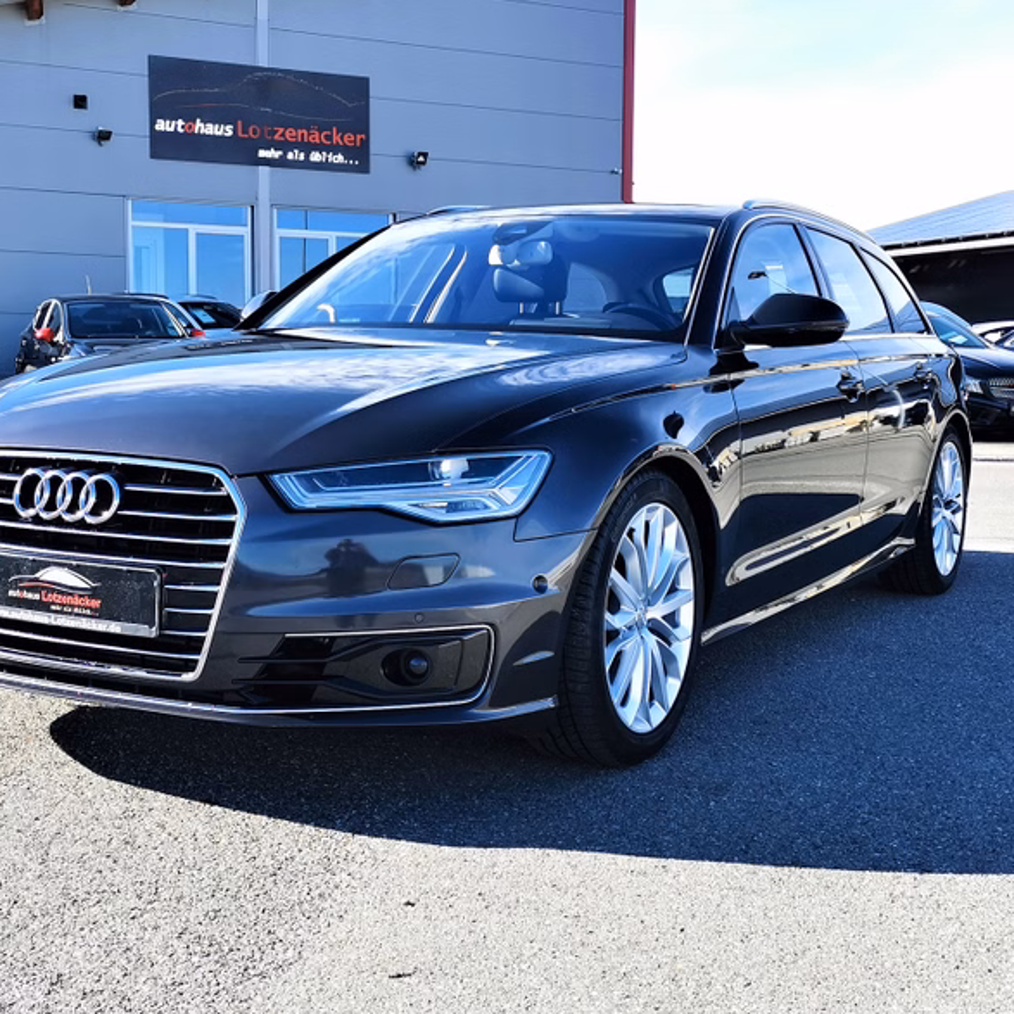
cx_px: 489
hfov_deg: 36.1
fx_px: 1558
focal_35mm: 47
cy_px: 501
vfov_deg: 36.1
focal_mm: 5.58
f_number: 1.8
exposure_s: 1/1153
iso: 50
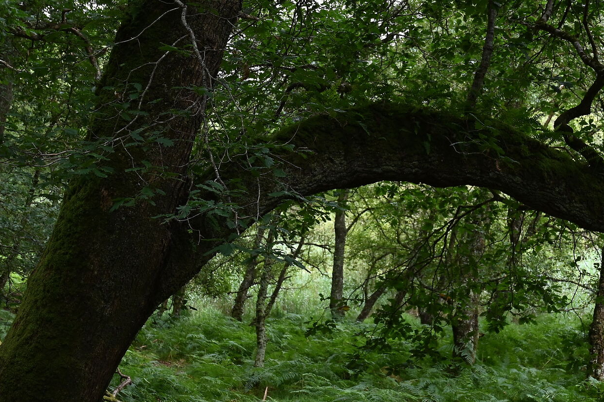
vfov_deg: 19.4
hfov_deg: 28.7
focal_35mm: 70
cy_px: 218
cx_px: 406
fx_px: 1174
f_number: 5.6
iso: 500
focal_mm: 36
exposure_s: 1/100
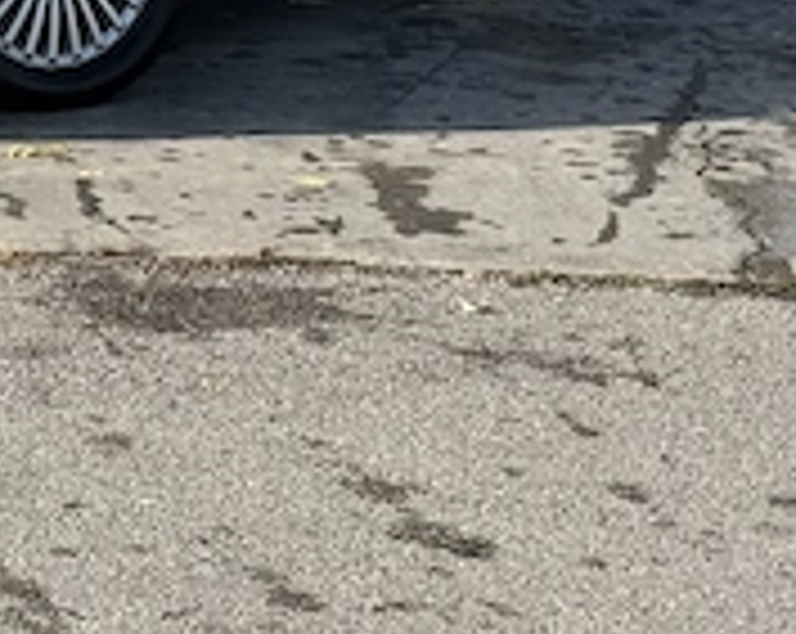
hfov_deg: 12.0
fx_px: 3740
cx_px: 0
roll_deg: -1.6
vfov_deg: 9.4
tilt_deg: -3.5
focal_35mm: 159
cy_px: -297
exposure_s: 1/2415
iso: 64
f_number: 1.78
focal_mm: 6.76
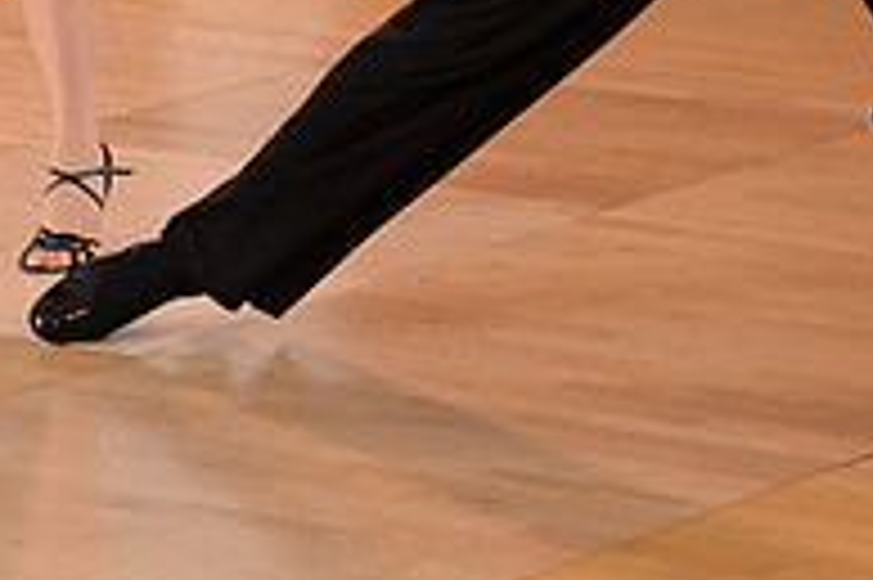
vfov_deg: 5.8
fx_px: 5645
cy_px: -495
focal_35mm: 233
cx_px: 389
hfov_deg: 8.8
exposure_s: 1/200
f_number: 5.6
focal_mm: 78
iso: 1250
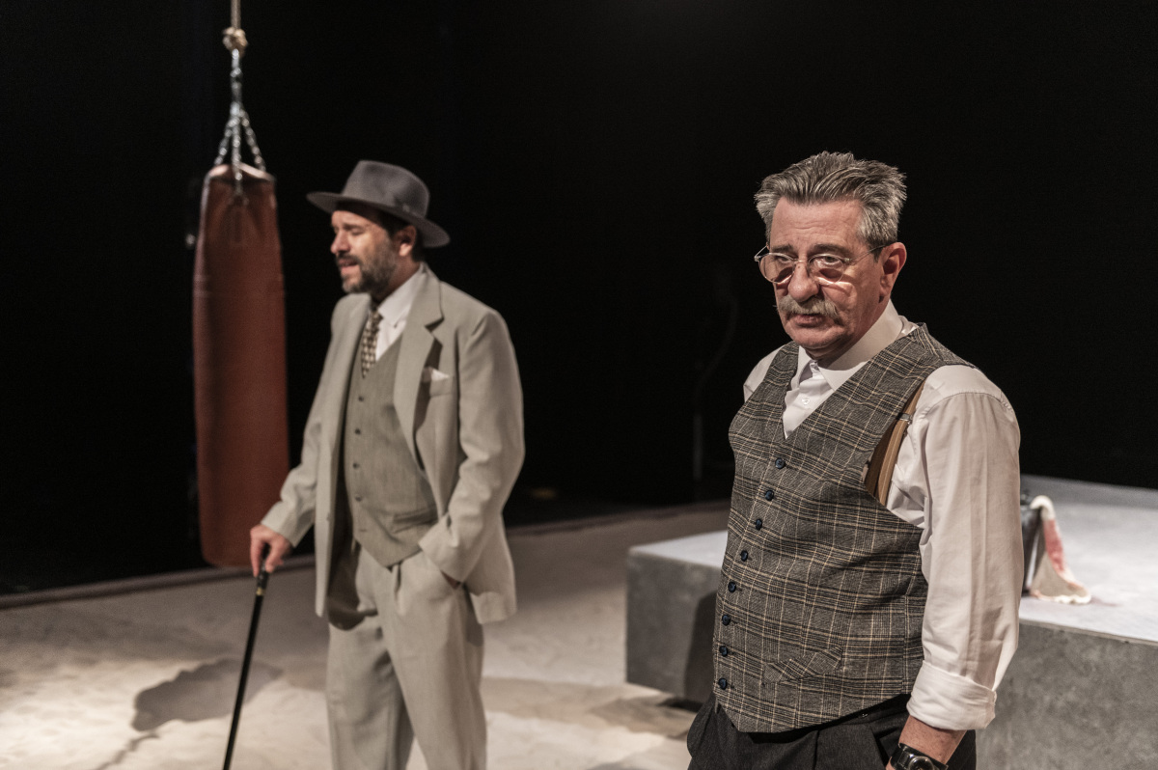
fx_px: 1414
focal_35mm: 44
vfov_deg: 30.5
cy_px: 385
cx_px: 579
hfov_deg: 44.5
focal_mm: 44
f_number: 2.8
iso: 4000
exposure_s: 1/250
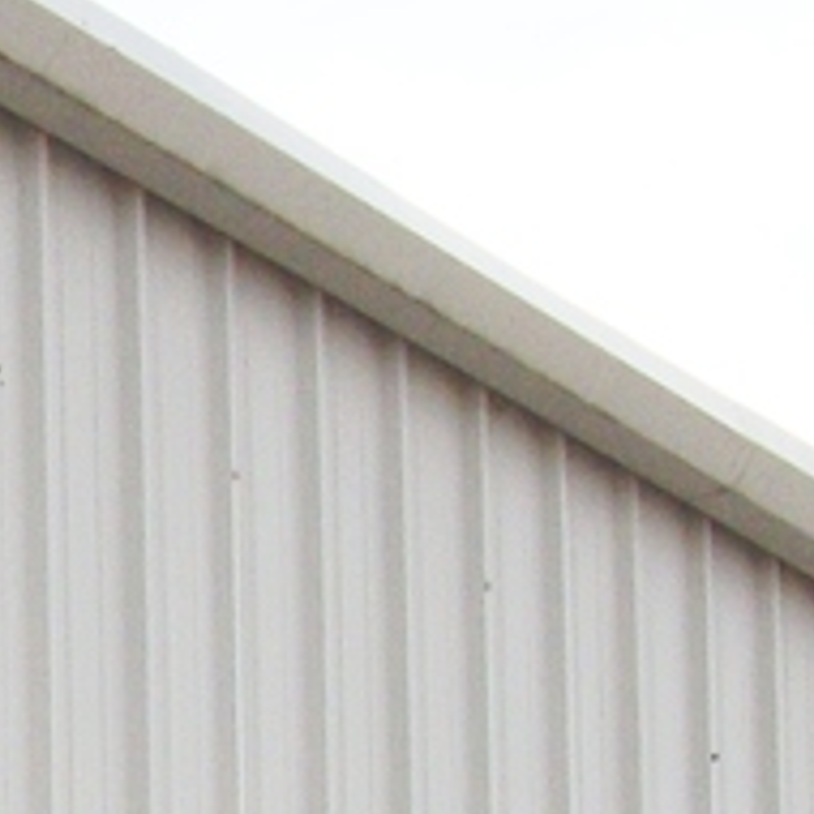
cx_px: -1174
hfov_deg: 7.6
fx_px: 5693
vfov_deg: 7.4
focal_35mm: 214
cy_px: 2262
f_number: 8.8
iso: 80
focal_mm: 5.7
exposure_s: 1/160
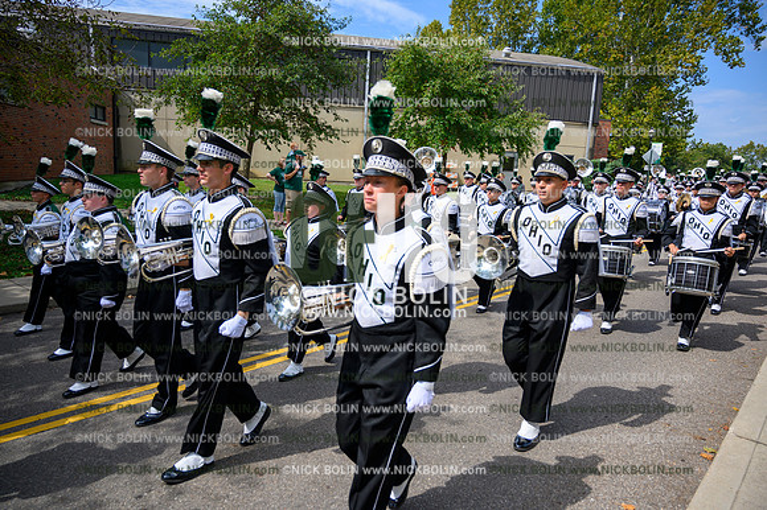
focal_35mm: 24
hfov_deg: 73.8
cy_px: 255
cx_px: 384
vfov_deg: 53.1
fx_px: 511
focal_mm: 24
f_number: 4
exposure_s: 1/1250
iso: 100
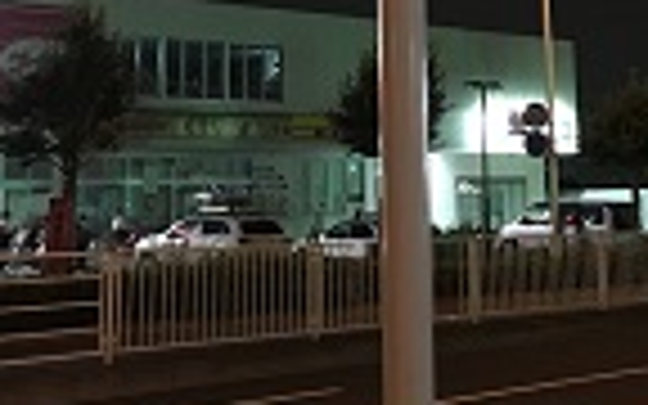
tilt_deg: +13.2
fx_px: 1519
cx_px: 385
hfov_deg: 24.0
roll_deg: +0.9
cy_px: -144
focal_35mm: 86
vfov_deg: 14.5
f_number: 2.2
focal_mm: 4.15
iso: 500
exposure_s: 1/15
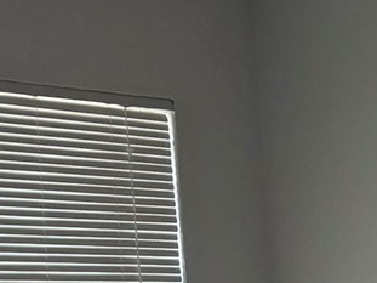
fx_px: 1720
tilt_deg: -11.2
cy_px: 644
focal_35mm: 158
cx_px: 801
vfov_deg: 8.7
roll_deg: +0.2
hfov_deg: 11.1
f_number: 1.78
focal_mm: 6.76
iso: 200
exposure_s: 1/166
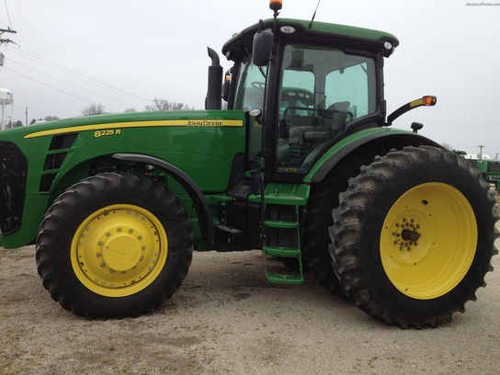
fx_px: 506
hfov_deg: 52.6
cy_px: 188
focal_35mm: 35
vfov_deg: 40.7
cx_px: 250
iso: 50
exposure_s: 1/332
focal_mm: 4.28
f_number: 2.4
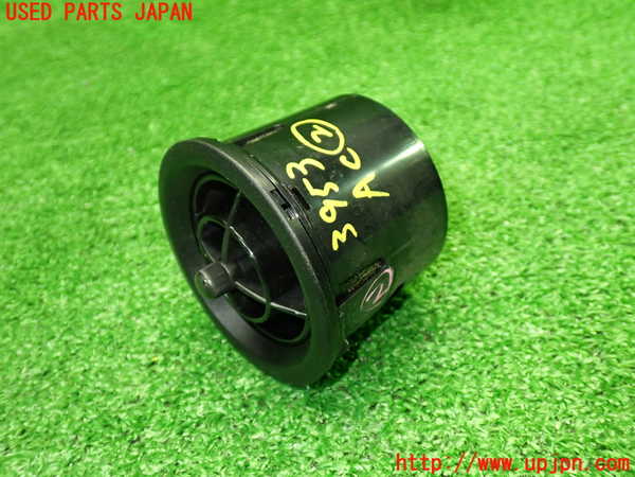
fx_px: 660
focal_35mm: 36
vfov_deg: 39.7
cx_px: 318
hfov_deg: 51.4
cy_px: 238
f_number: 2.5
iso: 400
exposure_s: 1/40
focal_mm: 6.37
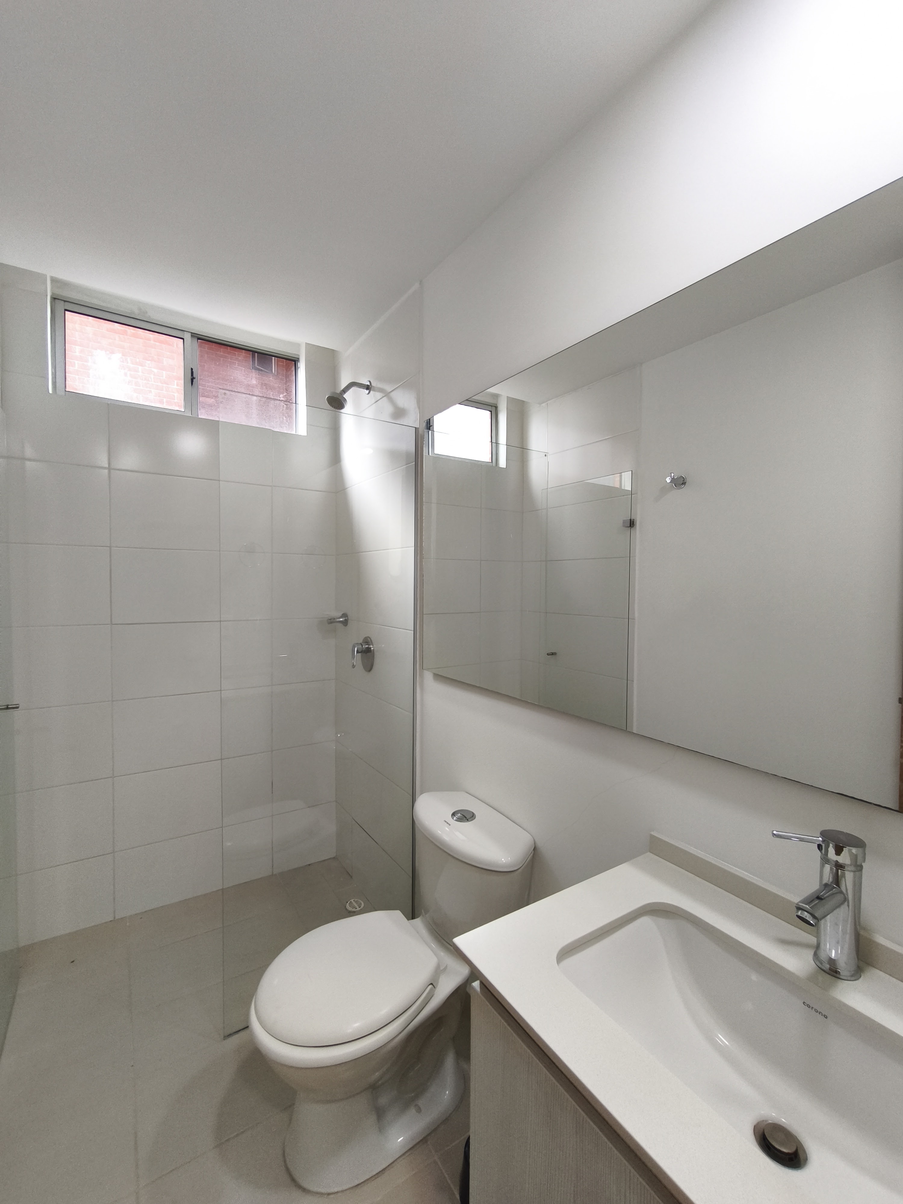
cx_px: 452
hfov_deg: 81.7
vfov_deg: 98.2
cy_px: 602
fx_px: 522
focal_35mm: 15
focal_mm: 1.91
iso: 160
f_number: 2.2
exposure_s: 1/30
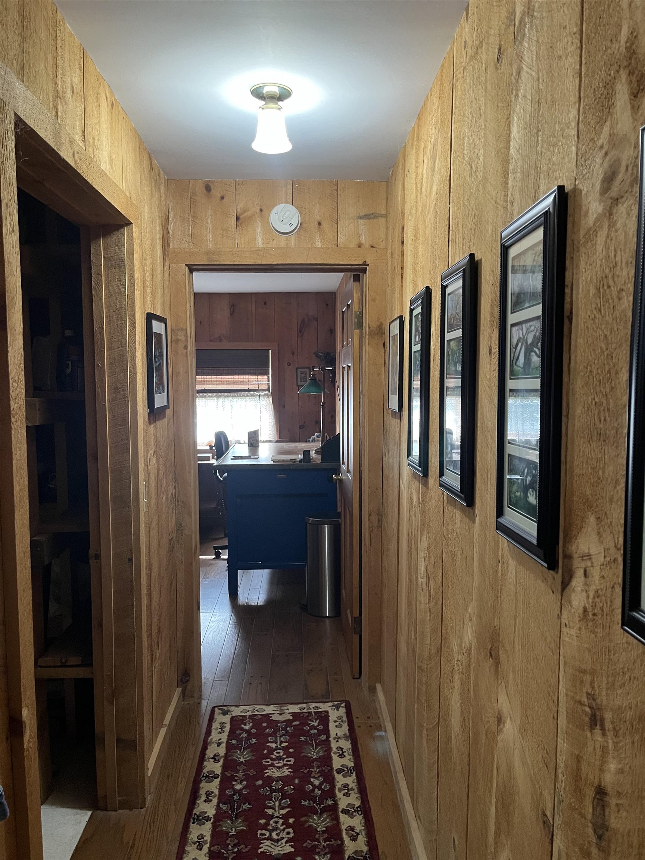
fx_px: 646
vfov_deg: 67.3
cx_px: 322
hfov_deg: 53.1
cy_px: 430
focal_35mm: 26
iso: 500
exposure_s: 1/60
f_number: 1.6
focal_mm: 5.1
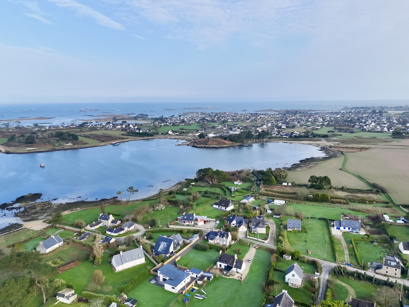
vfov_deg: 56.8
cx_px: 204
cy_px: 154
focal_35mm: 24
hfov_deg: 71.6
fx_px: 284
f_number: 1.7
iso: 260
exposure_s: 1/2000
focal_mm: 6.72
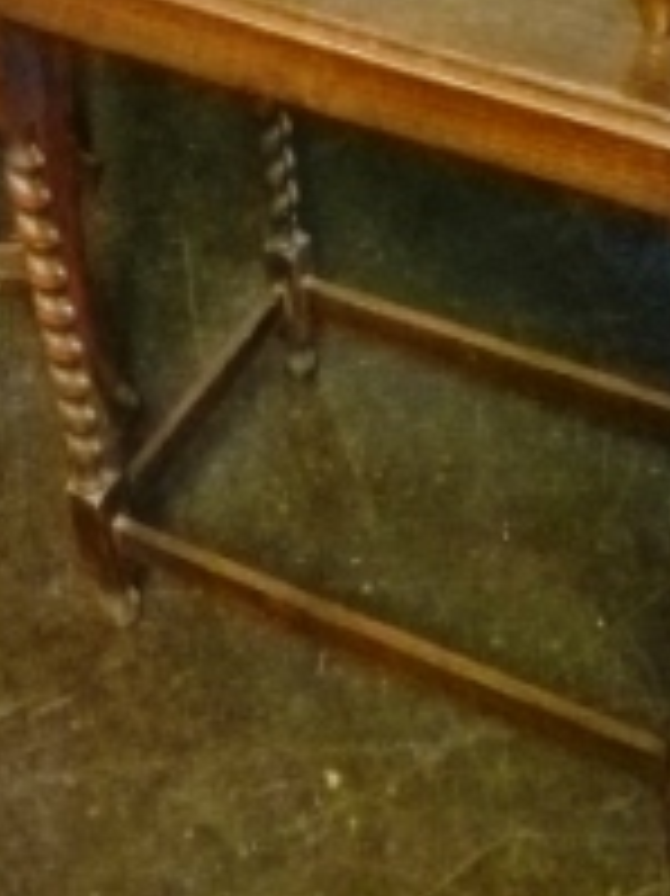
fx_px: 1628
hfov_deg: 23.2
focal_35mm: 63
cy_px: -72
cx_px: 382
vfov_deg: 28.2
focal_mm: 5
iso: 800
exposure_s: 1/13
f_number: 2.8
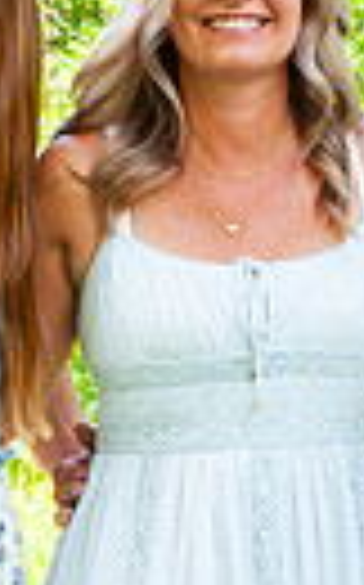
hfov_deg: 4.4
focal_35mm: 298
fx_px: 4740
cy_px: 174
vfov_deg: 7.0
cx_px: 412
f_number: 13
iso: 640
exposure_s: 1/125
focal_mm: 52
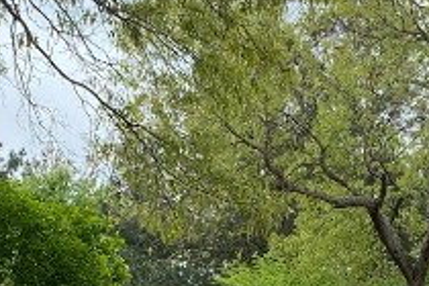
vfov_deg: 10.2
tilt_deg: +8.8
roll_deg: -1.4
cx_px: 341
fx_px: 1573
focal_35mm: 132
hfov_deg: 15.4
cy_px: 353
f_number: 1.8
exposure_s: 1/1147
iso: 32
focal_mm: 4.25
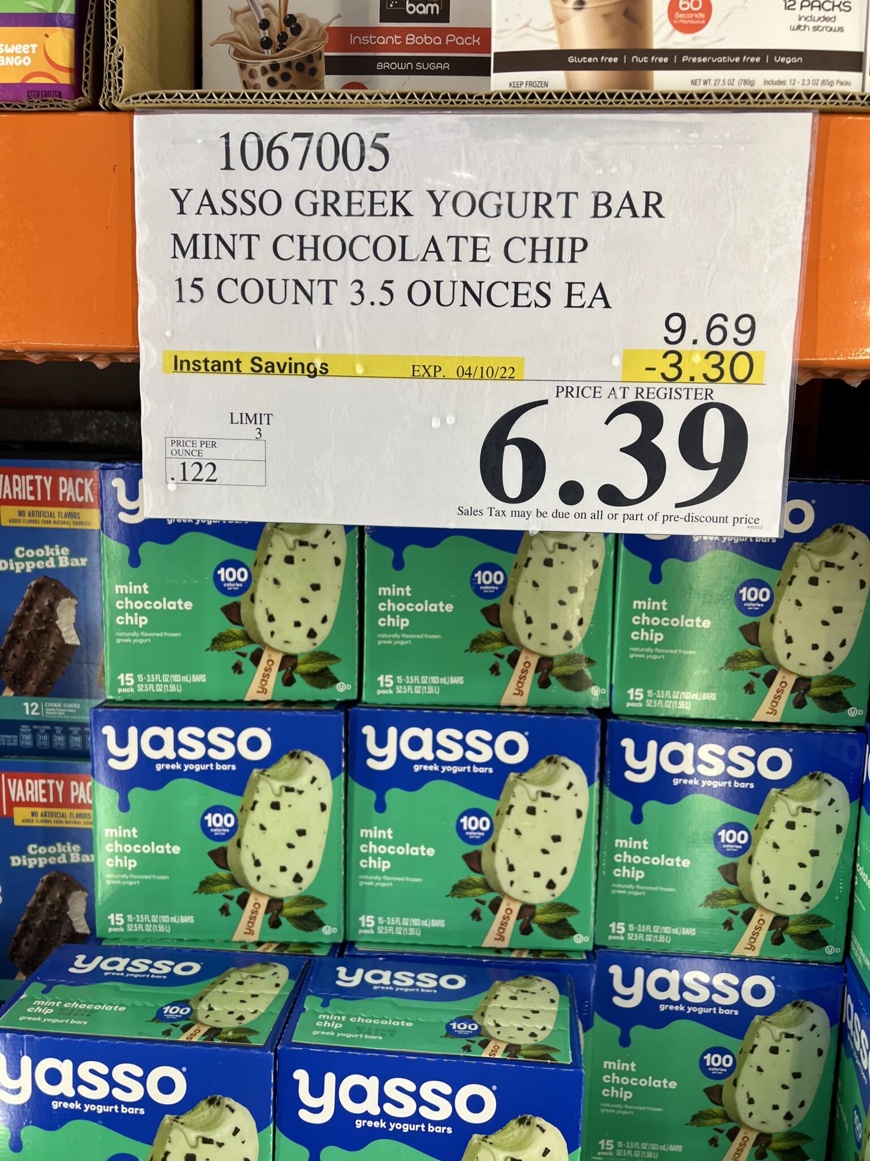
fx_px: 871
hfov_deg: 53.1
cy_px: 580
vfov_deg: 67.3
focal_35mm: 26
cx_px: 435
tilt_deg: -8.9
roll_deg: -1.9
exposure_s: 1/120
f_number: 1.5
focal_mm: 5.7
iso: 64
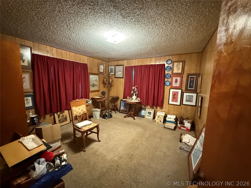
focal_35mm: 14
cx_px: 126
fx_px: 102
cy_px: 94
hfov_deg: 102.1
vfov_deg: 85.7
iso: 1600
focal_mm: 2.22
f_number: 2.2
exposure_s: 1/40
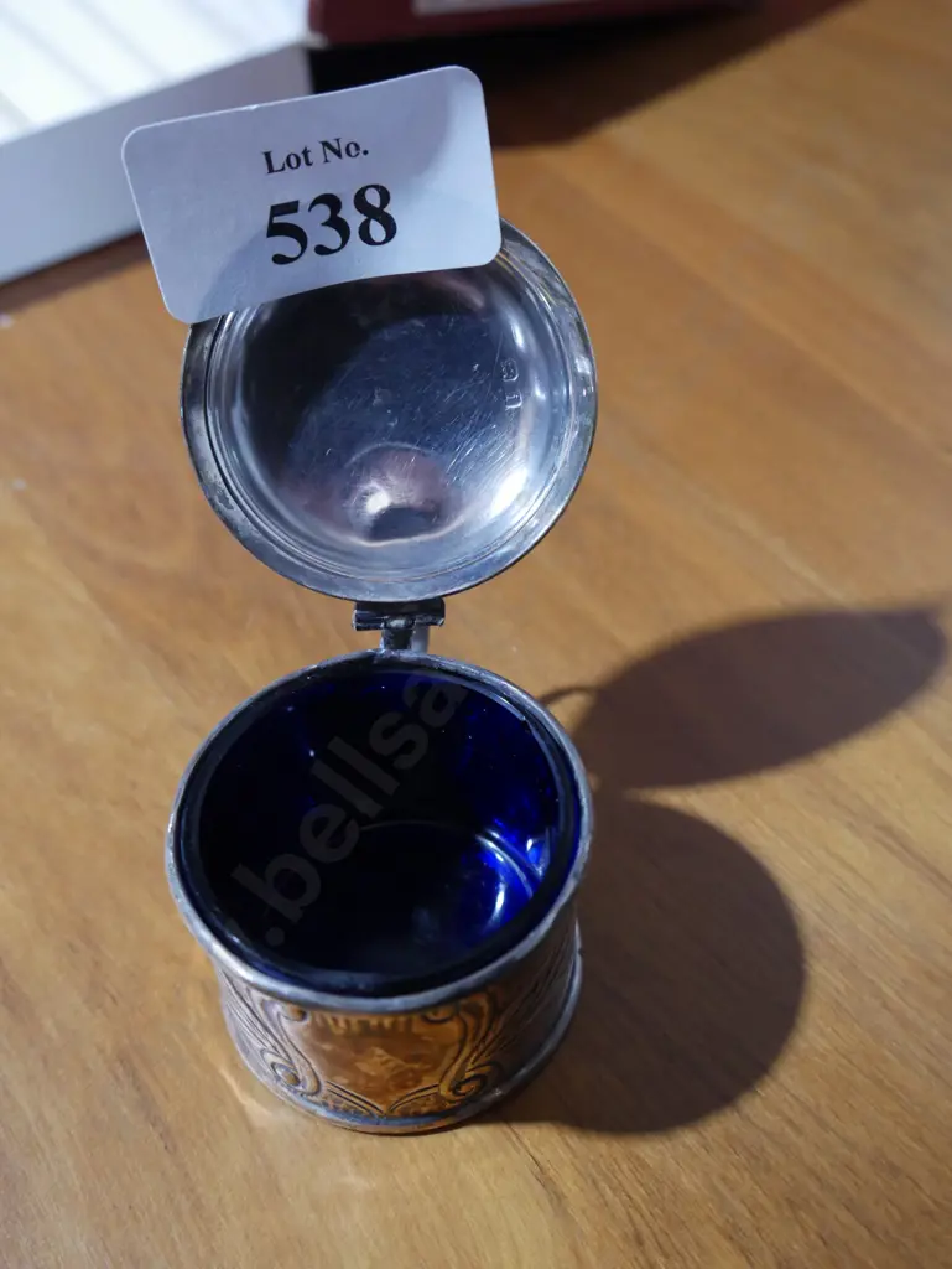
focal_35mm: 40
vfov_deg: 46.8
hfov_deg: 36.0
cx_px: 476
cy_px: 634
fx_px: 1466
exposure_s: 1/60
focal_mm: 20
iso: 1250
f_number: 5
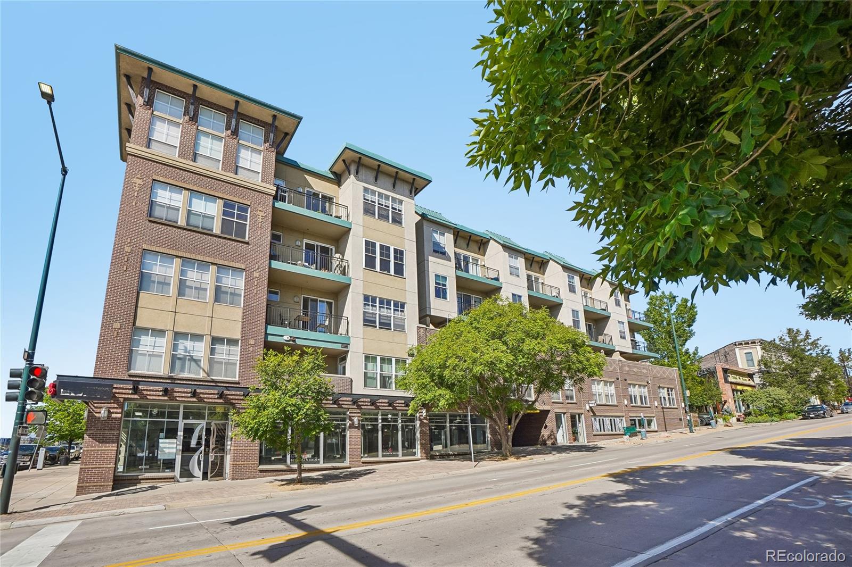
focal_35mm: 15
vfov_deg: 77.3
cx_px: 426
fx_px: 355
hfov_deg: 100.4
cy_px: 284
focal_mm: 10
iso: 100
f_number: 8
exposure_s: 1/250
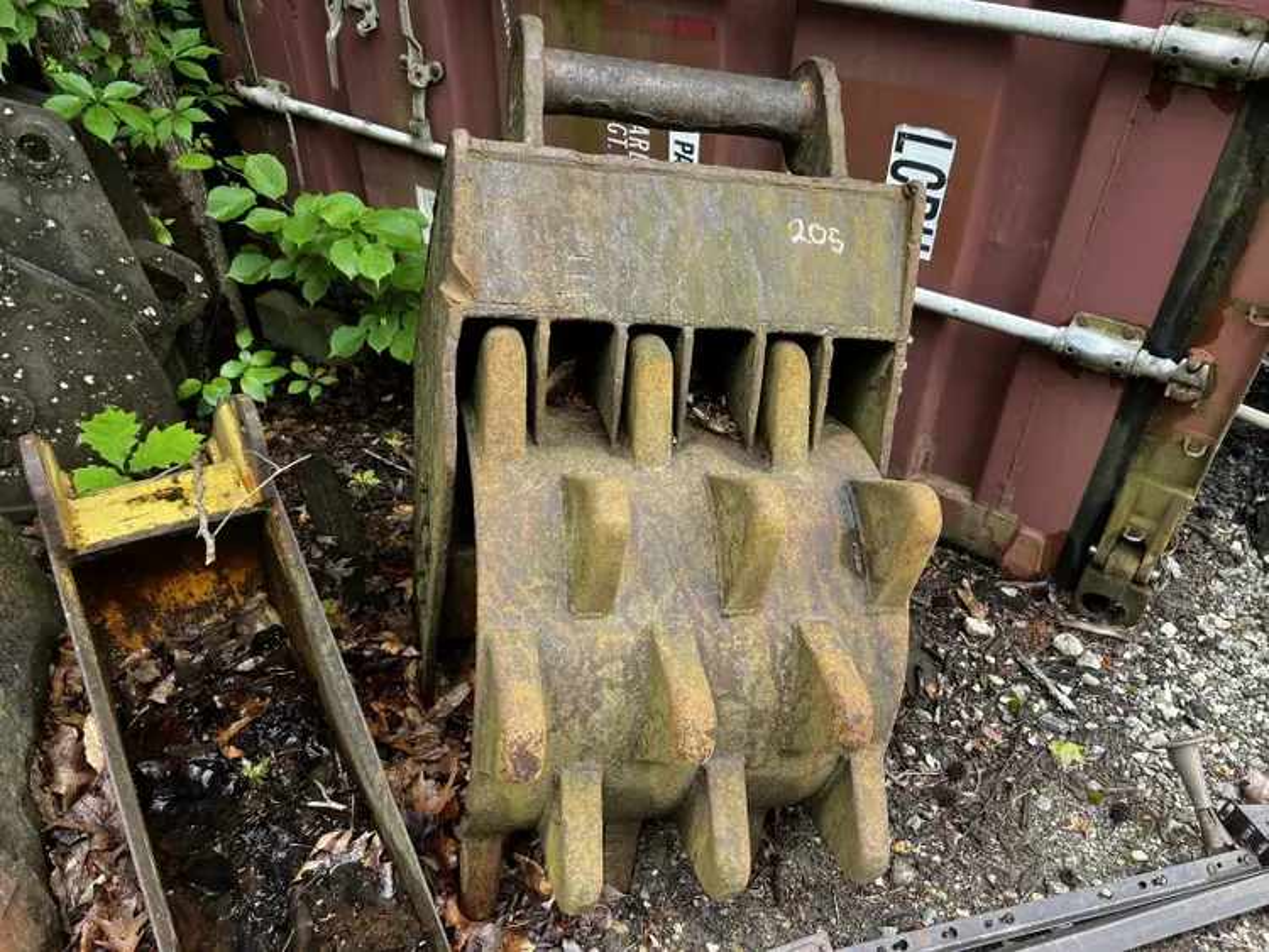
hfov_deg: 67.3
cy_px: 476
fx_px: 953
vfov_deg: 53.1
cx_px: 634
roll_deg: +4.5
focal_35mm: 26
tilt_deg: -39.5
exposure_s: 1/256
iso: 40
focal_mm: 5.7
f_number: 1.5
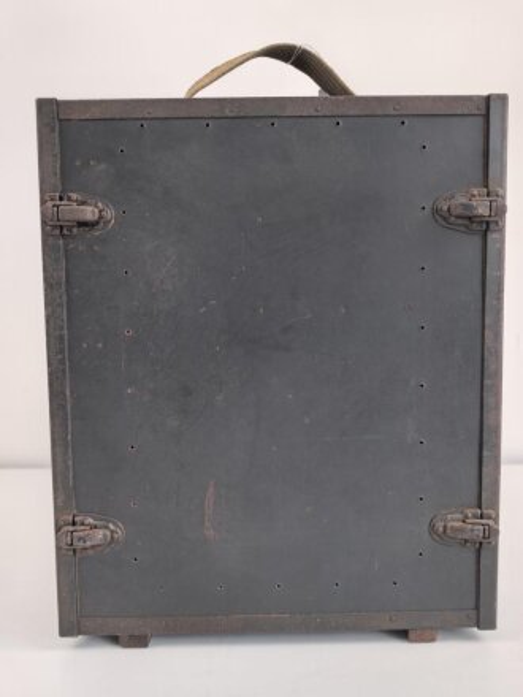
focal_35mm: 35
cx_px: 262
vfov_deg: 52.6
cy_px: 348
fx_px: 705
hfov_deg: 40.7
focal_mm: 8.5
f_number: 2
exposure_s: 1/100
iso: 50
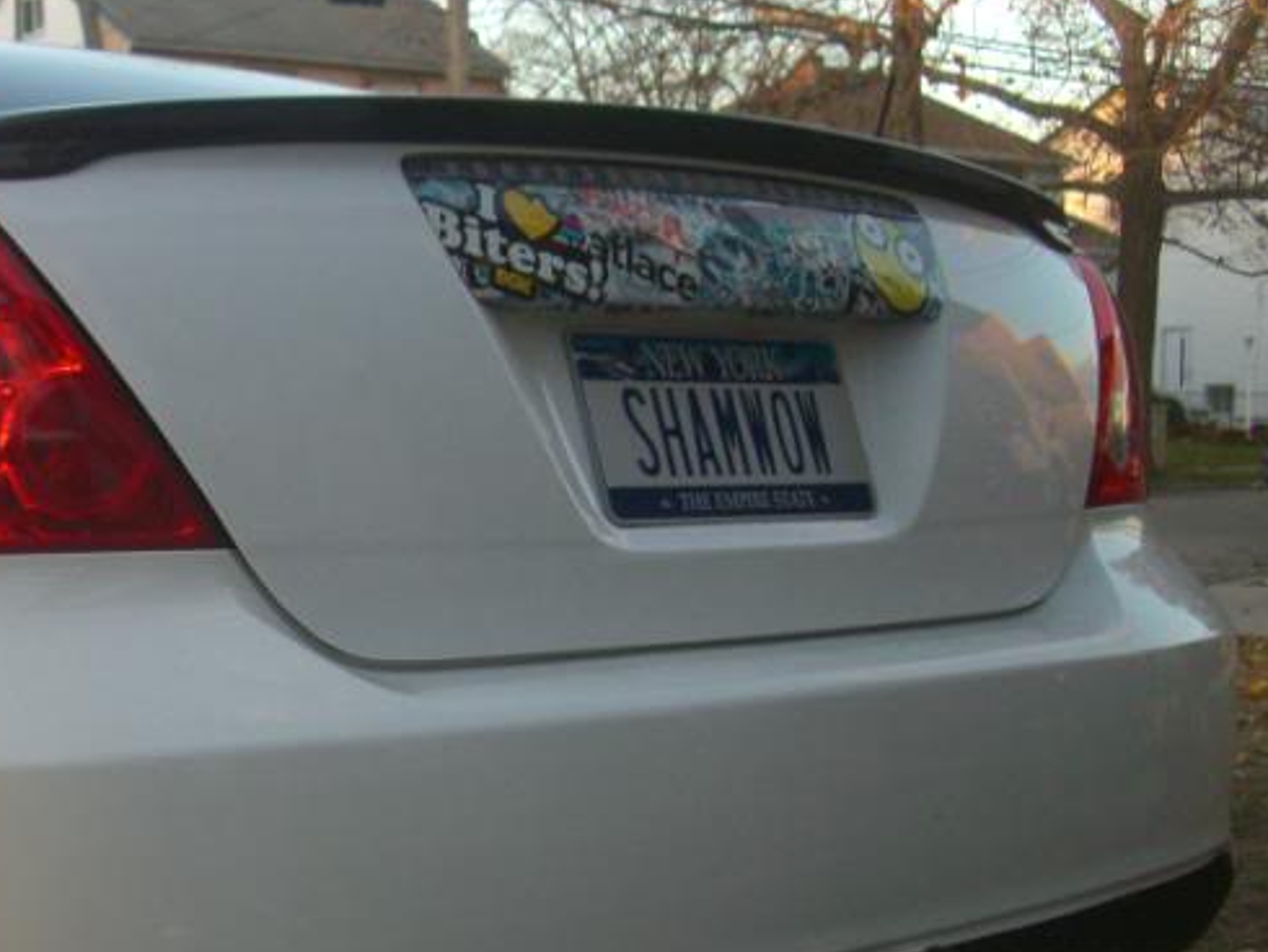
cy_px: 660
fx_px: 2272
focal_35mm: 62
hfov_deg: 30.4
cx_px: 256
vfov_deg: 23.5
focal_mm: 7.9
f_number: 2.8
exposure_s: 1/100
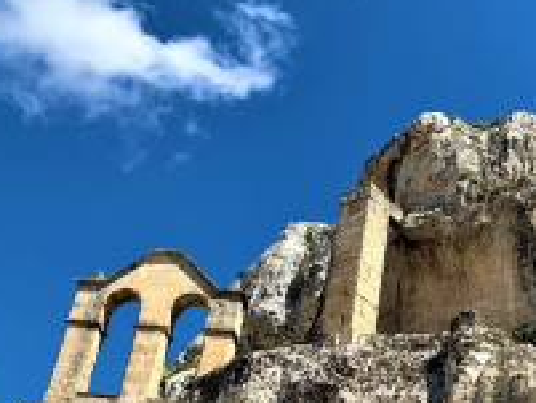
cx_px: 507
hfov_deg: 31.7
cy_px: 280
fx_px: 883
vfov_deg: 25.5
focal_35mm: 57
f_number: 1.8
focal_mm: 4.25
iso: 25
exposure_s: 1/1779
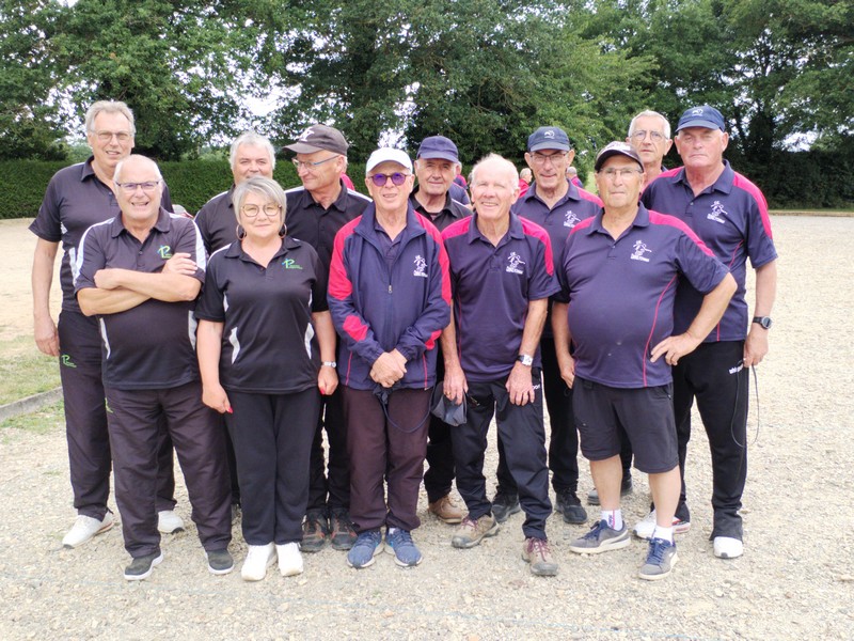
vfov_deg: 31.5
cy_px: 320
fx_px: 1135
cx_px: 427
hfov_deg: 41.2
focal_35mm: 46
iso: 100
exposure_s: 1/260
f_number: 1.8
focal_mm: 4.75
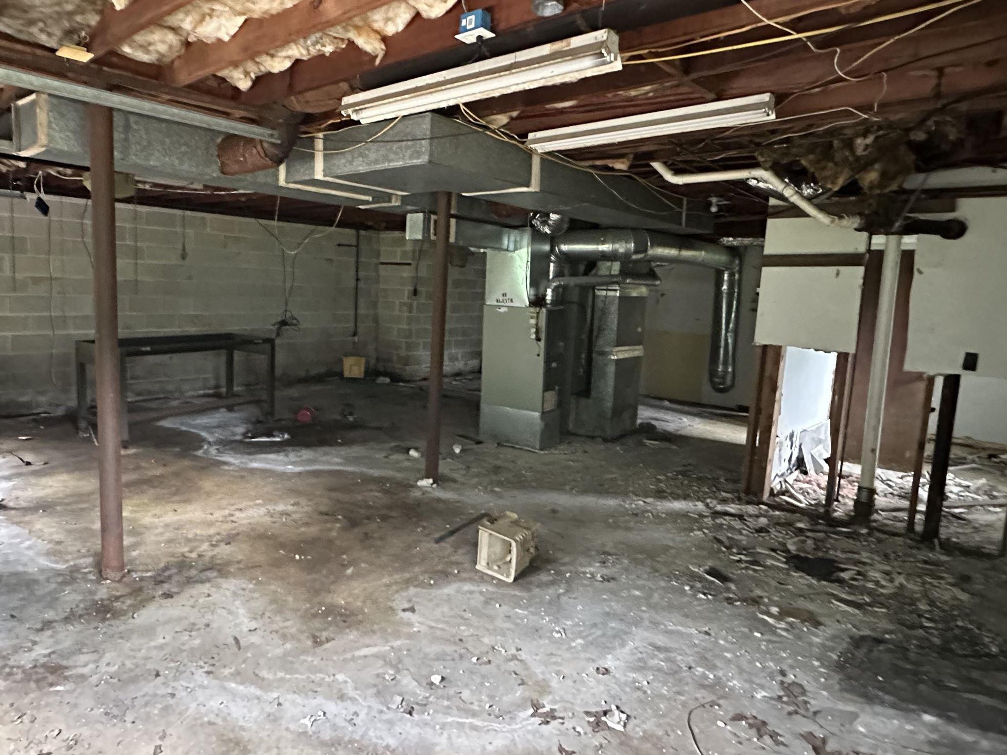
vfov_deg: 61.1
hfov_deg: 75.8
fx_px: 640
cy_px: 363
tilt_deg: -6.0
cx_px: 419
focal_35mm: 22
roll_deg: -2.6
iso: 1600
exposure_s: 1/35
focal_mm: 2.22
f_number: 2.2
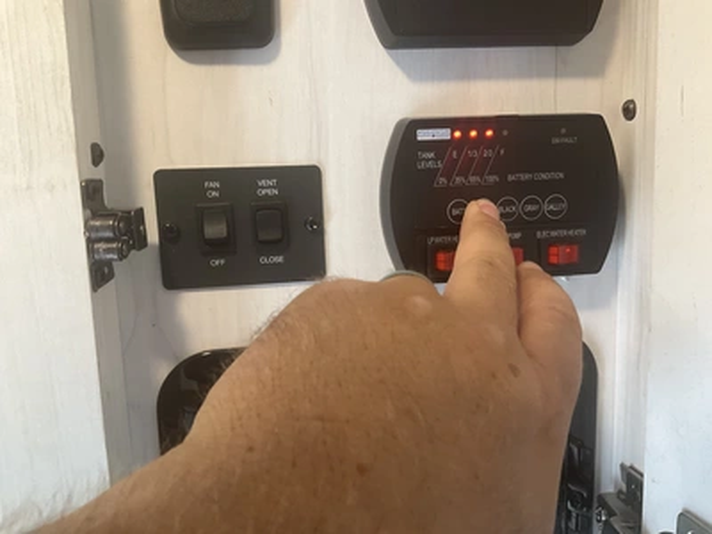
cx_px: 356
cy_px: 267
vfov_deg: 48.2
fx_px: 596
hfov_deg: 61.7
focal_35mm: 29
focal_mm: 3
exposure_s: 1/60
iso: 100
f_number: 1.8
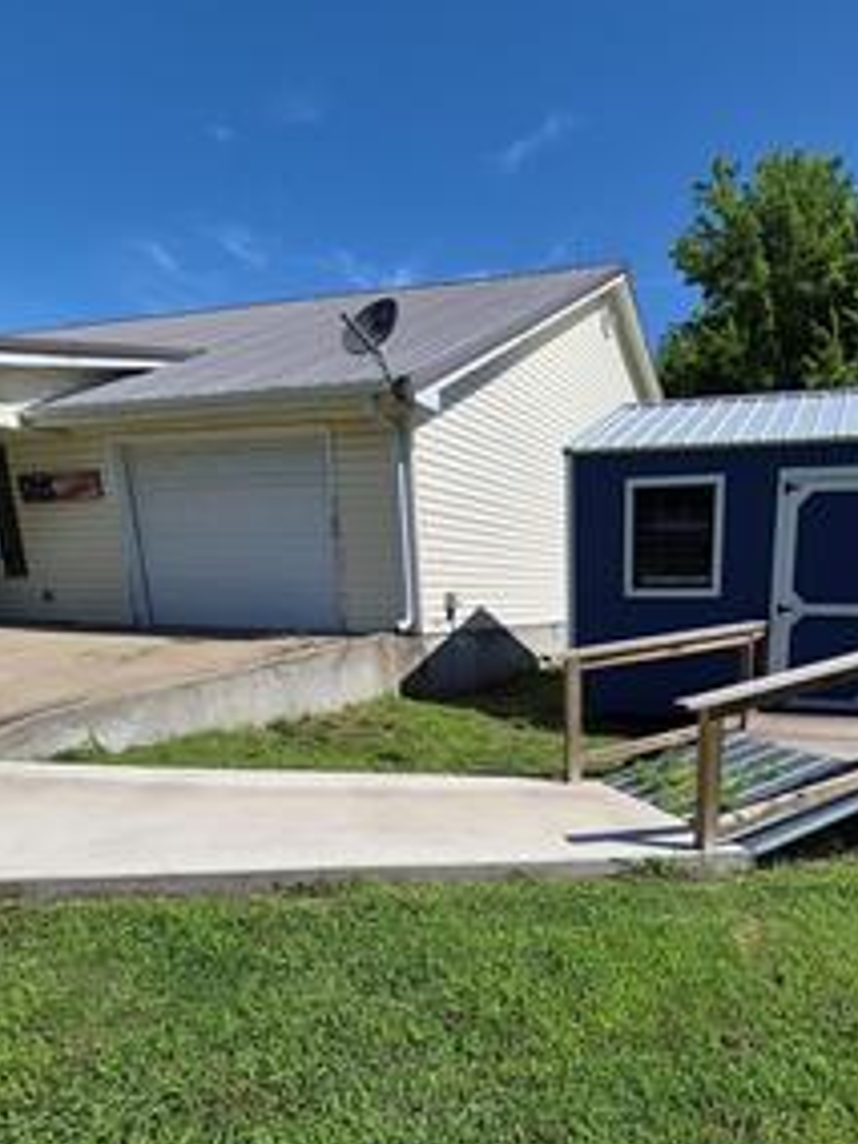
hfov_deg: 57.7
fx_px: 727
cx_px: 653
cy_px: 818
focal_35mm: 22
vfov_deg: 72.5
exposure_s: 1/2656
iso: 40
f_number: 2.2
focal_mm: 1.74
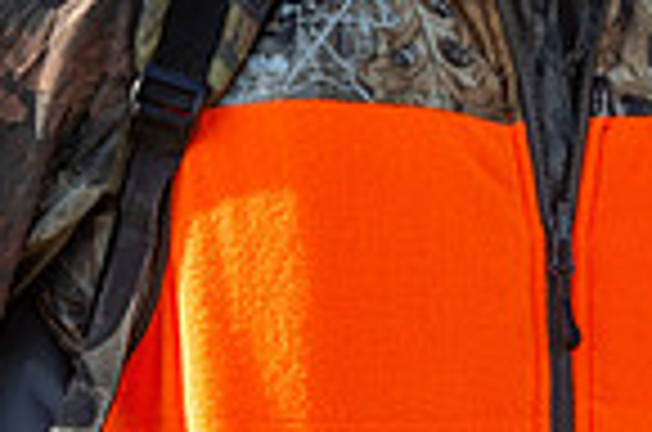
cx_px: 477
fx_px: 8674
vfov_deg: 2.8
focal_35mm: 480
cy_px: 76
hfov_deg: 4.3
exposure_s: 1/320
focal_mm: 120
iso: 100
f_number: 5.6
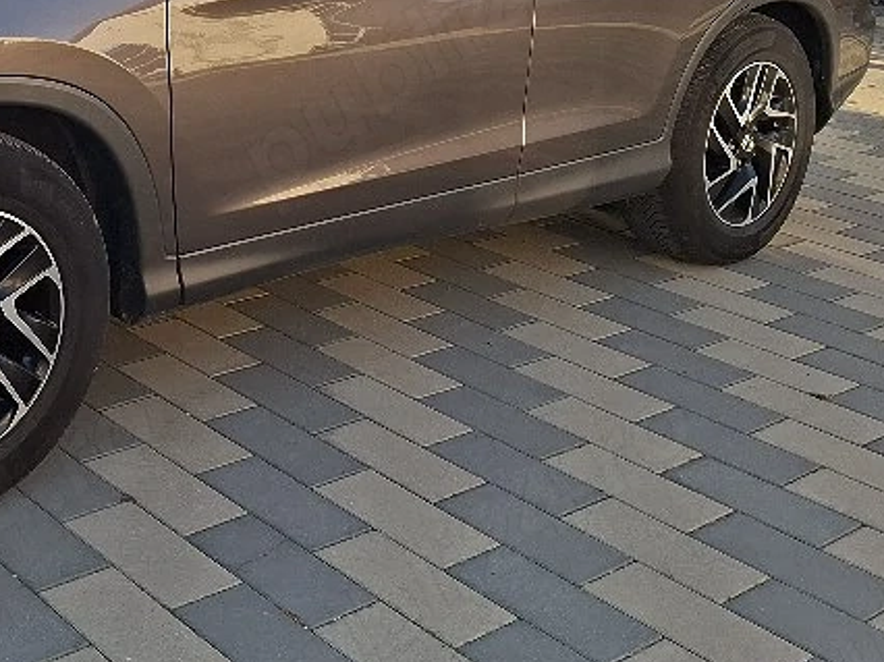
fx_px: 1378
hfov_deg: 33.4
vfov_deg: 26.0
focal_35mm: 54
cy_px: 42
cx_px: 66
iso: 40
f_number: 1.8
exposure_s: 1/526
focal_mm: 5.54
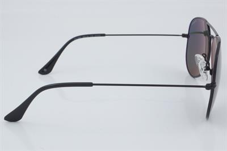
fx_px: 473
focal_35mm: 75
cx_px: 114
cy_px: 76
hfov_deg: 27.0
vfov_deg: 18.2
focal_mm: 50
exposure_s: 1/4
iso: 100
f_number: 32
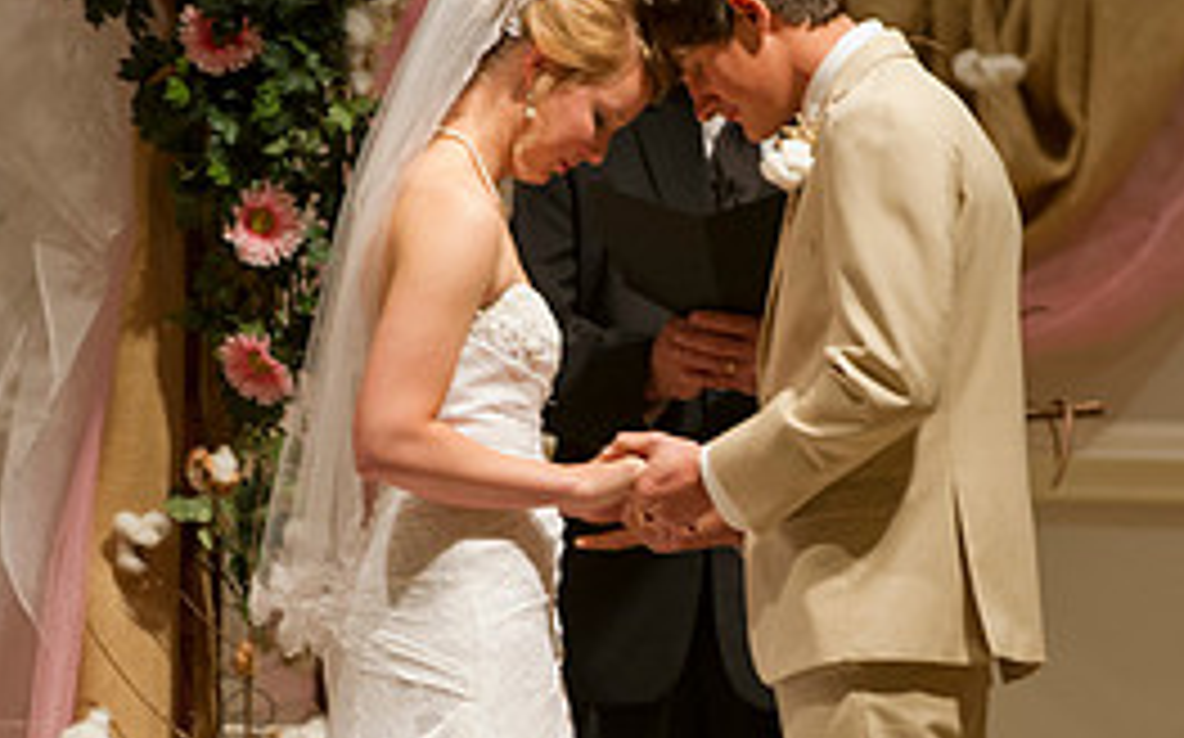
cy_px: 634
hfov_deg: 4.7
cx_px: 761
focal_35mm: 450
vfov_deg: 2.9
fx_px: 14511
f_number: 3.5
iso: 1600
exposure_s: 1/125
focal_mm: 200
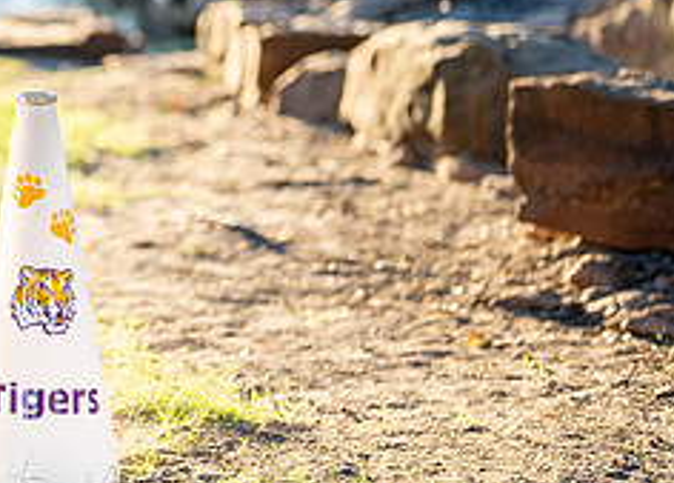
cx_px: -85
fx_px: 2625
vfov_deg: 10.4
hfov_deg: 14.3
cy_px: -2
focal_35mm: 137
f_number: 1.2
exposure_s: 1/640
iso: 250
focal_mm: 50
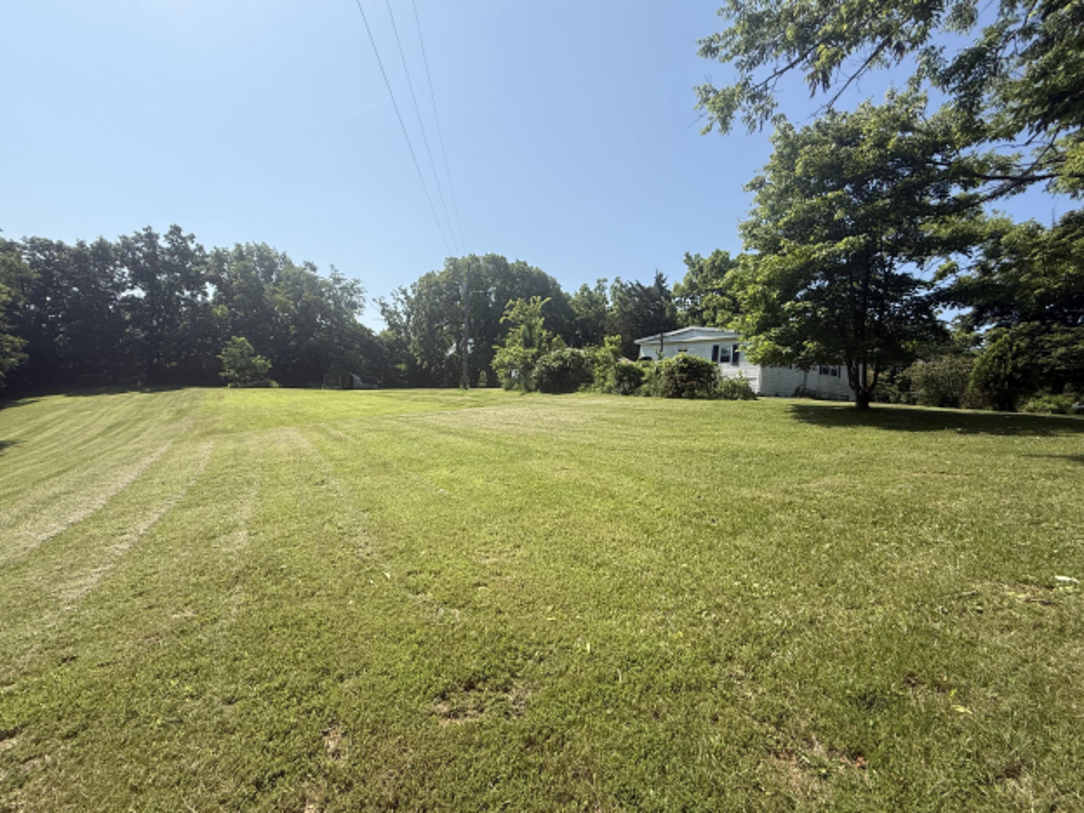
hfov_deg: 98.2
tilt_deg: -0.9
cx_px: 542
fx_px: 470
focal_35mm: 15
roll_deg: -4.1
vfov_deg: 81.7
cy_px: 407
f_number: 2.2
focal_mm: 2.22
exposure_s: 1/1961
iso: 50
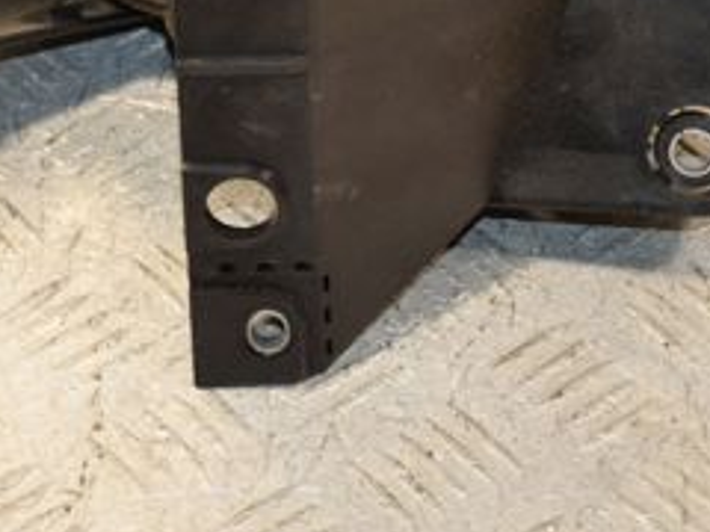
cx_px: 163
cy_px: -68
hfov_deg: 11.4
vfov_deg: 8.5
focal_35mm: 173
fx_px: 3554
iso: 800
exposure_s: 1/200
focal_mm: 45
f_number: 5.6
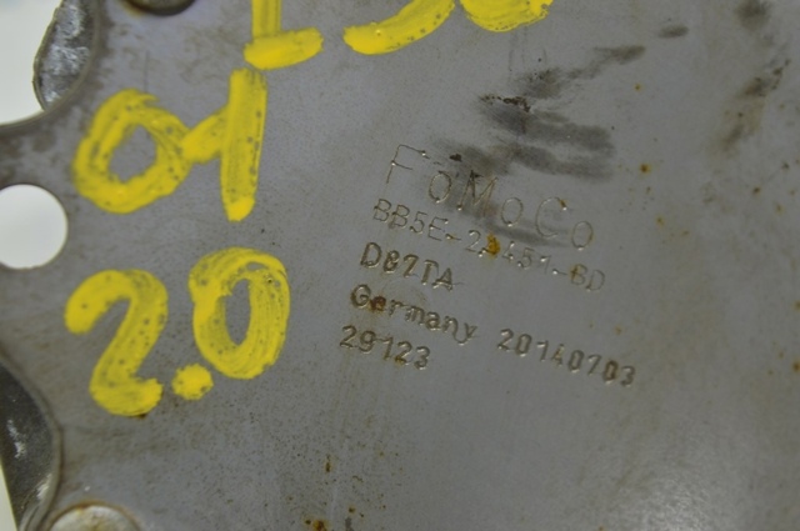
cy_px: 266
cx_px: 400
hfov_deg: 24.6
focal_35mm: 82
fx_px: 1831
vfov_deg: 16.5
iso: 400
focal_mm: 55
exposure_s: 1/20
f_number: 5.6
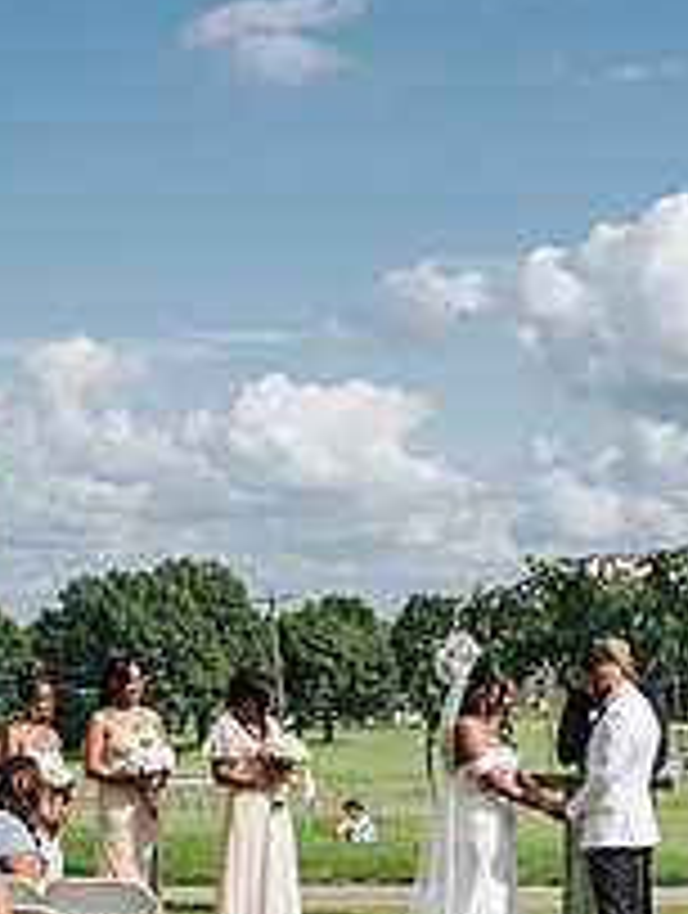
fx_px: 2589
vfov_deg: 19.7
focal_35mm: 98
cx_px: 577
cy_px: 777
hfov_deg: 15.0
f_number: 3.2
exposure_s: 1/1250
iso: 100
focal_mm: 35
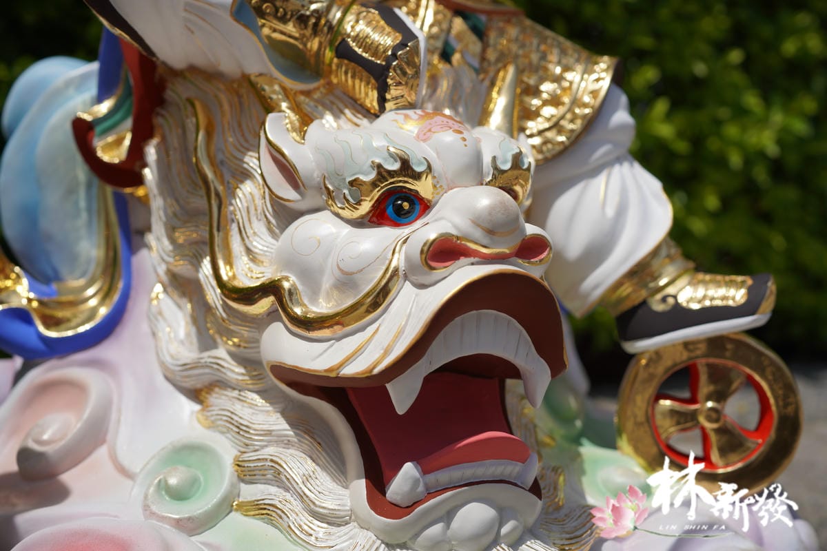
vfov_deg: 37.9
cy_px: 276
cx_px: 414
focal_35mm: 35
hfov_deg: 54.4
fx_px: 804
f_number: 5.6
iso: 100
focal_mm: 35
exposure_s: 1/1600
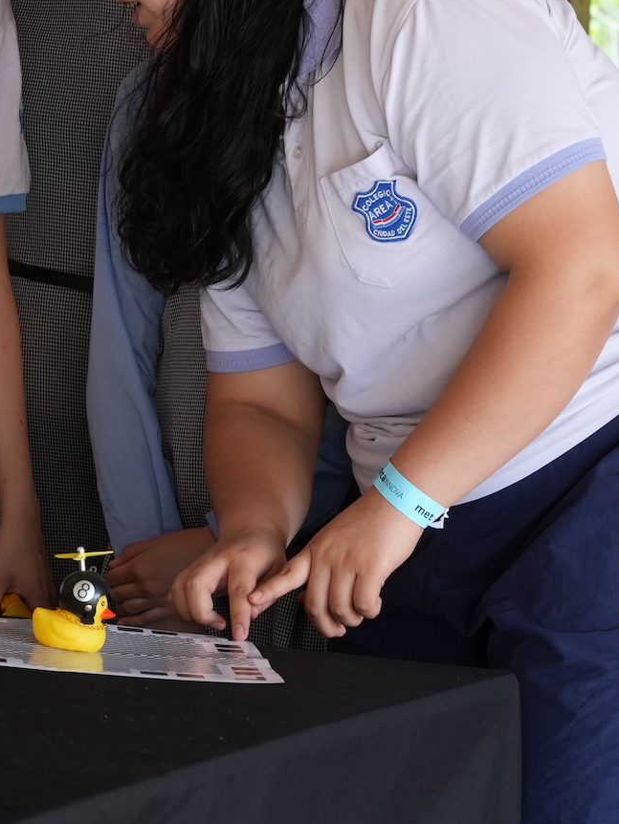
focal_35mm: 237
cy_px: 156
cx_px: -101
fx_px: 5648
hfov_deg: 6.2
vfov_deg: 8.3
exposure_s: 1/125
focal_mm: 85
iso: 1250
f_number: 7.1
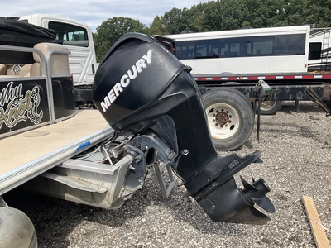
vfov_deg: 48.2
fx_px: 277
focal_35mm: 29
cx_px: 166
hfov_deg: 61.7
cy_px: 124
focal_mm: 3
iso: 25
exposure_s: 1/962
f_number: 1.8
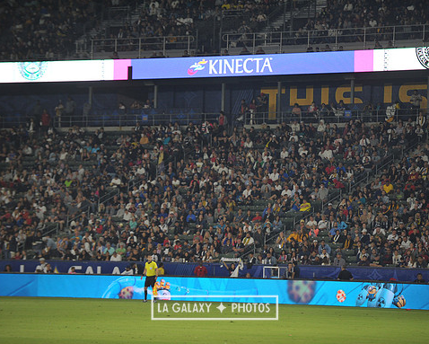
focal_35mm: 182
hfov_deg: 10.6
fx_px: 2312
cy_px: 172
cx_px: 214
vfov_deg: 8.5
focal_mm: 160
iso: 1250
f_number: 2.8
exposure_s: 1/800
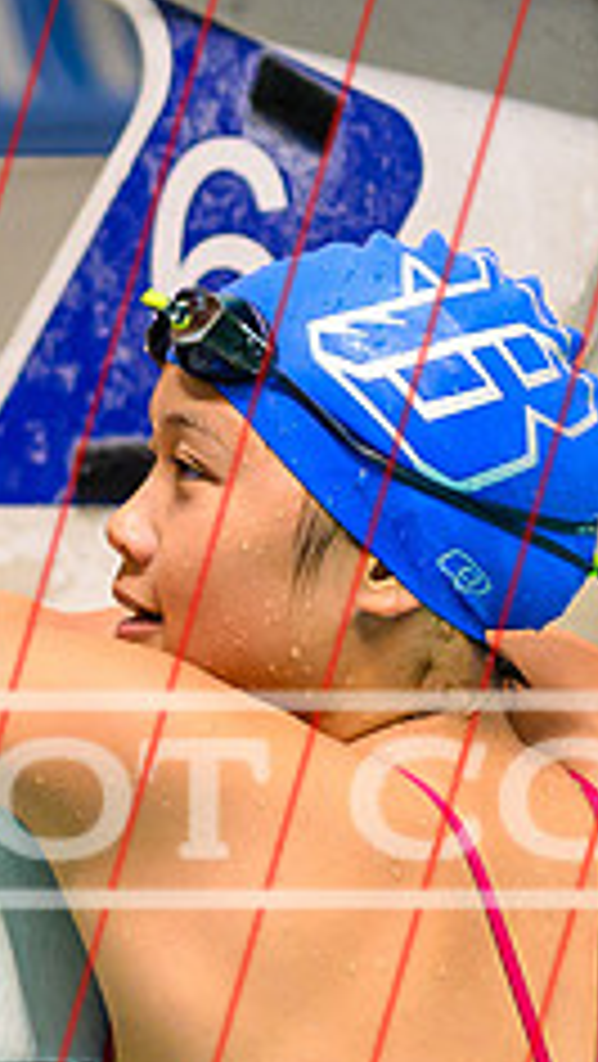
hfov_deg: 0.7
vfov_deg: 1.3
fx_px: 47263
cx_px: -79
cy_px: 651
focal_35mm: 1679
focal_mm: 300
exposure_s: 1/500
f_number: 2.8
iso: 2000
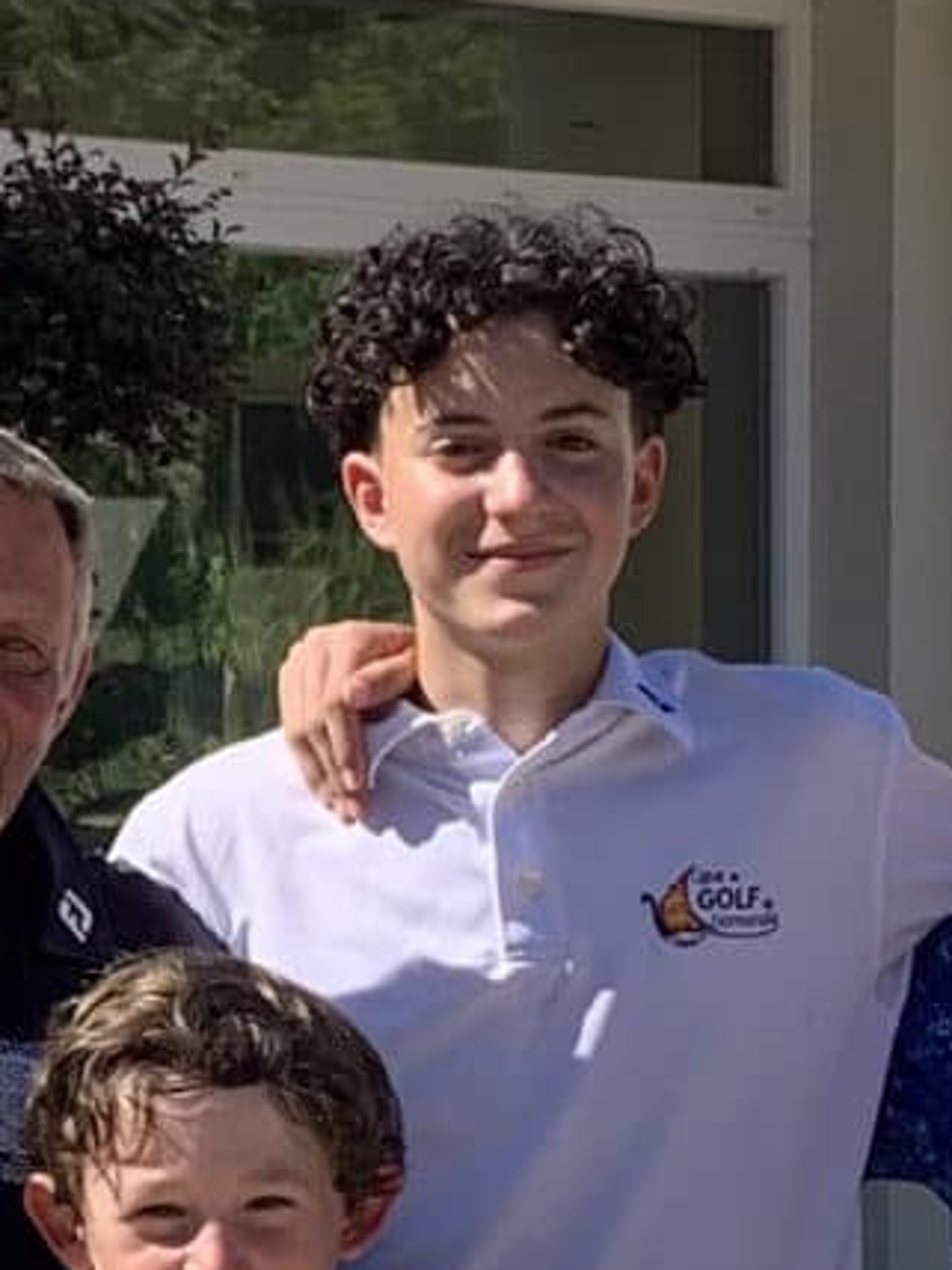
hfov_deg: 8.4
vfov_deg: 11.2
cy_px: 1264
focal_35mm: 175
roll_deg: +0.1
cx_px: -190
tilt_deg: -2.1
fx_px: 6417
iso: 25
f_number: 1.8
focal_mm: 4.25
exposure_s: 1/1536
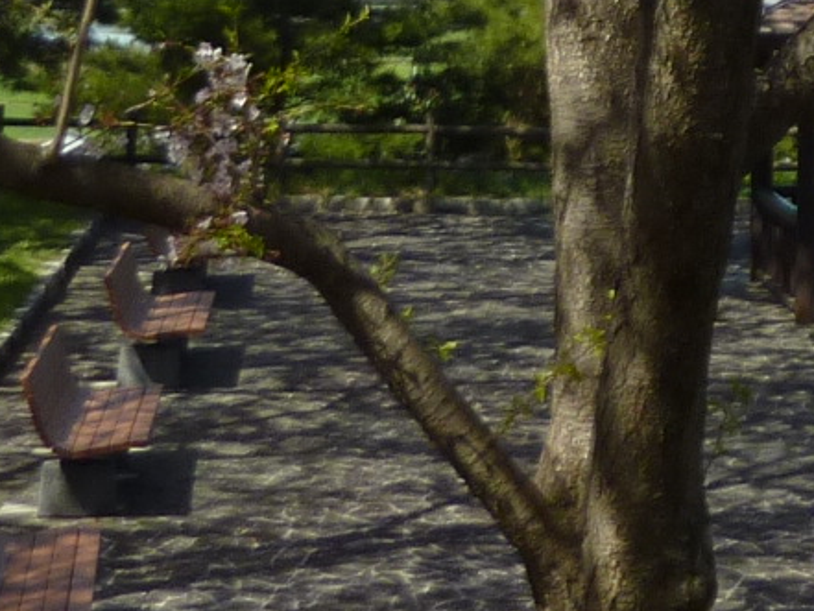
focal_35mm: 116
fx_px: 2728
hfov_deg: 16.5
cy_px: -746
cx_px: 860
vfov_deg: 11.2
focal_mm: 4.1
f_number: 4
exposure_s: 1/500
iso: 80
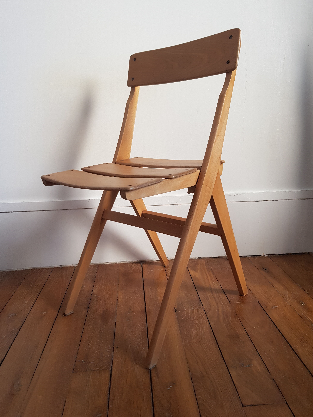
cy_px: 203
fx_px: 326
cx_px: 158
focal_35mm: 27
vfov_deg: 65.3
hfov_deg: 51.4
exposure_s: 1/60
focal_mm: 4.2
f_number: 1.7
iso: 100
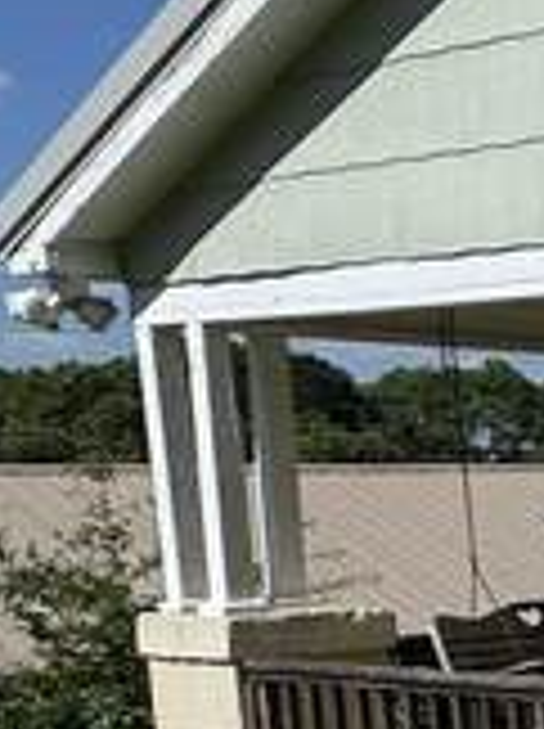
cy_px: 666
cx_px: 1461
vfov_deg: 23.0
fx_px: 1744
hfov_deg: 12.2
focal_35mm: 83
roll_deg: +0.5
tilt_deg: -7.1
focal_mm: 2.22
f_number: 2.2
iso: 40
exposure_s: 1/3906
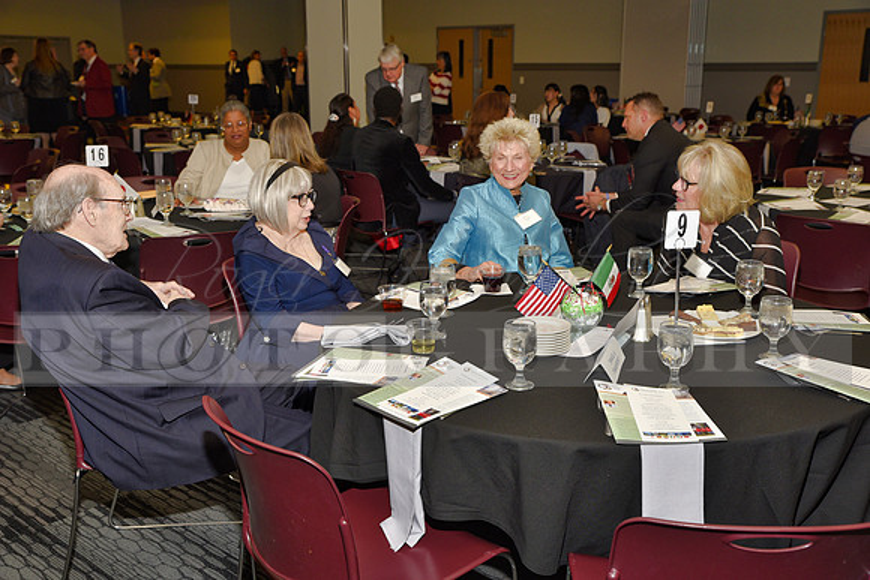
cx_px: 435
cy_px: 290
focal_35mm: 38
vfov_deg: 35.1
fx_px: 919
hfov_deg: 50.7
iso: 200
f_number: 5
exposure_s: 1/60
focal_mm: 38
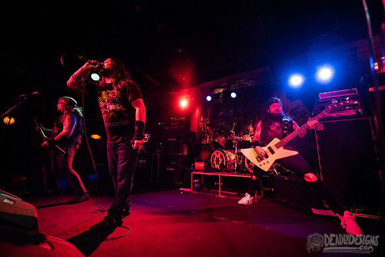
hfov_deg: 100.4
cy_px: 128
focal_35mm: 15
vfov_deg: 77.4
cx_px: 192
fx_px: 160
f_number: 3.2
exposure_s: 1/125
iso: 3200
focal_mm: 15
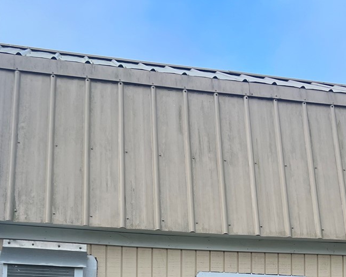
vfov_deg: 22.7
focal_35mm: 63
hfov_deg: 29.7
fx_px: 645
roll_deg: +0.6
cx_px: 239
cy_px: 309
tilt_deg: +5.0
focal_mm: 5.7
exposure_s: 1/924
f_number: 1.5
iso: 50
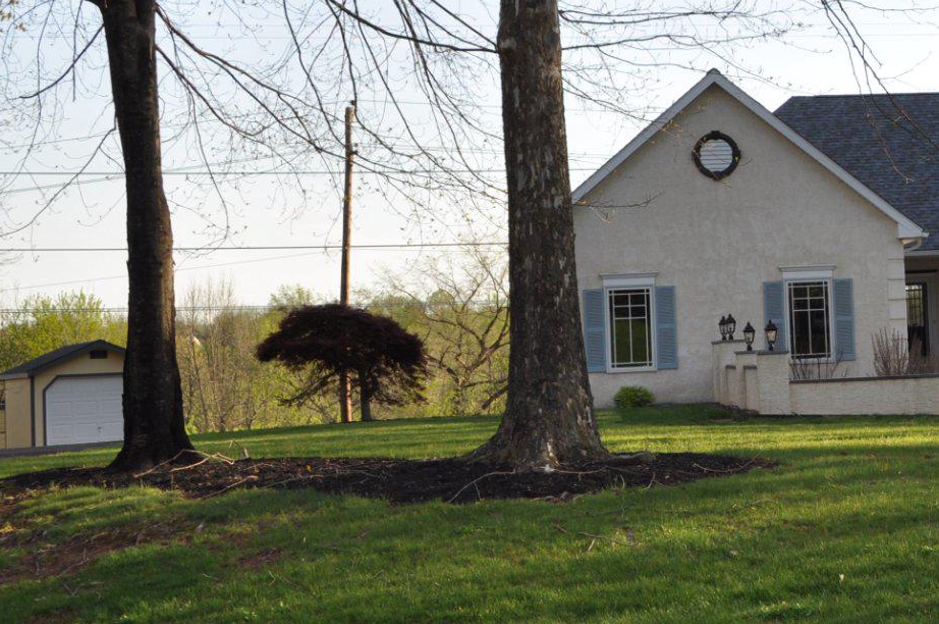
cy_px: 205
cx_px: 1016
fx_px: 2084
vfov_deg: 17.0
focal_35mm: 80
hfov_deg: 23.9
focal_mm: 24
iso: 200
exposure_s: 1/200
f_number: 9
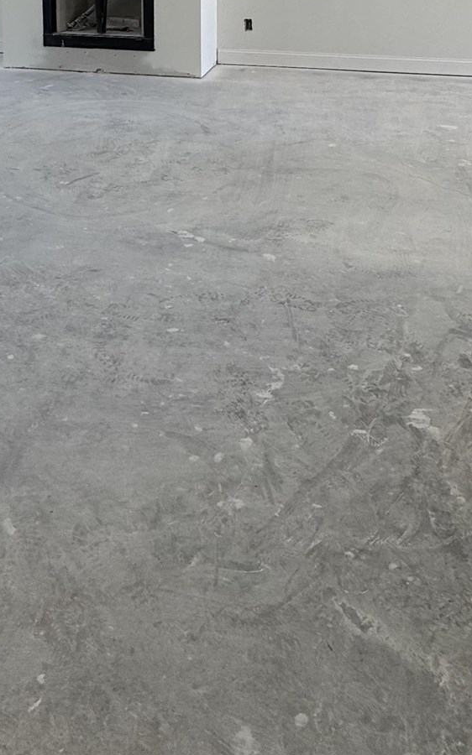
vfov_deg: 43.3
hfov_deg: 33.6
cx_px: 221
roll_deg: +0.5
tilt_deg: -5.9
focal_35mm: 38
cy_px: -21
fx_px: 783
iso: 50
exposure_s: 1/99
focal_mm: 2.22
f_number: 2.2
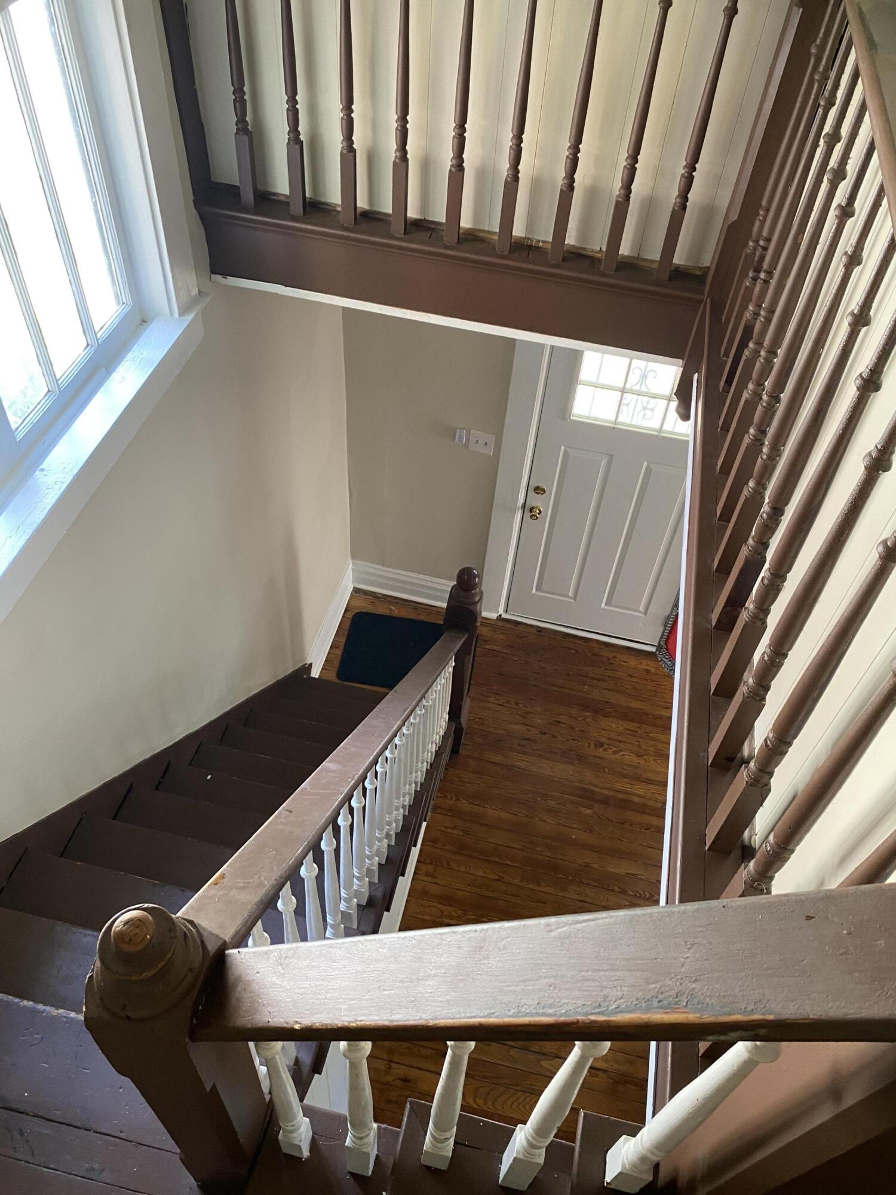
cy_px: 598
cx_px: 448
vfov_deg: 67.3
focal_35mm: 26
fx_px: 897
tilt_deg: -48.0
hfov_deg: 53.1
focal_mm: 4.25
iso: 125
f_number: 1.8
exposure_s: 1/60
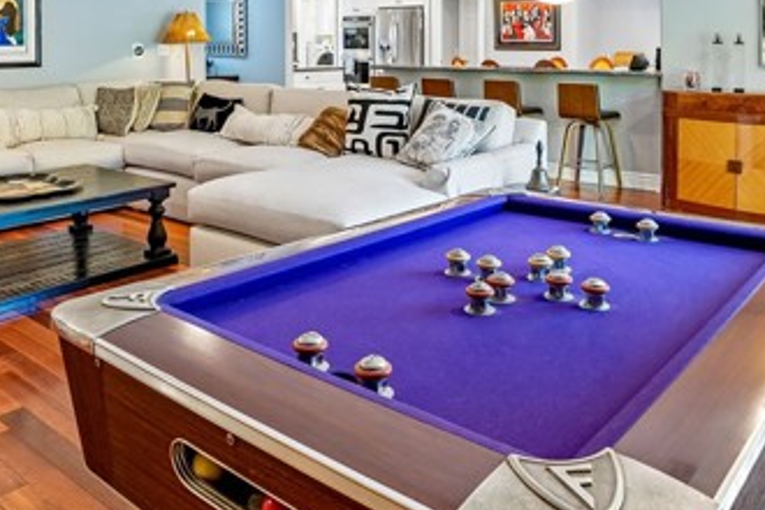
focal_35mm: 31
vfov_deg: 39.9
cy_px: 73
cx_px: 392
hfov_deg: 60.3
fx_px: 659
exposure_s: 1/5
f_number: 8
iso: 400
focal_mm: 16
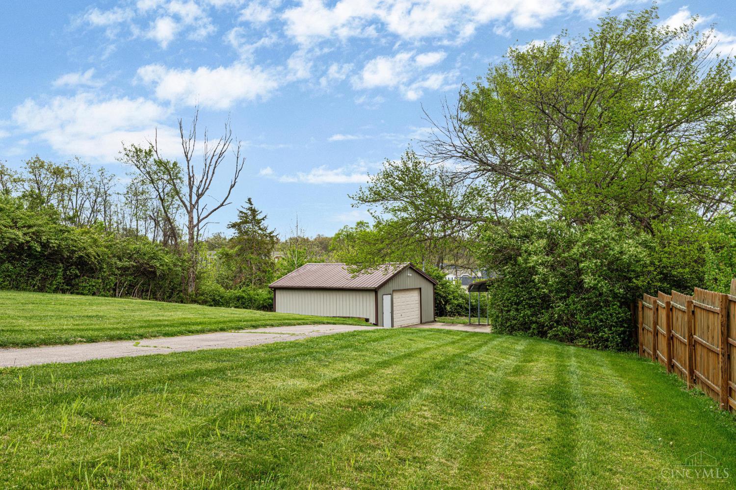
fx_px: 613
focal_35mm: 30
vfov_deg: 43.6
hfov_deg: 61.9
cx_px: 368
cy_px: 245
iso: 100
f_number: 10
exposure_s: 1/800
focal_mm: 30
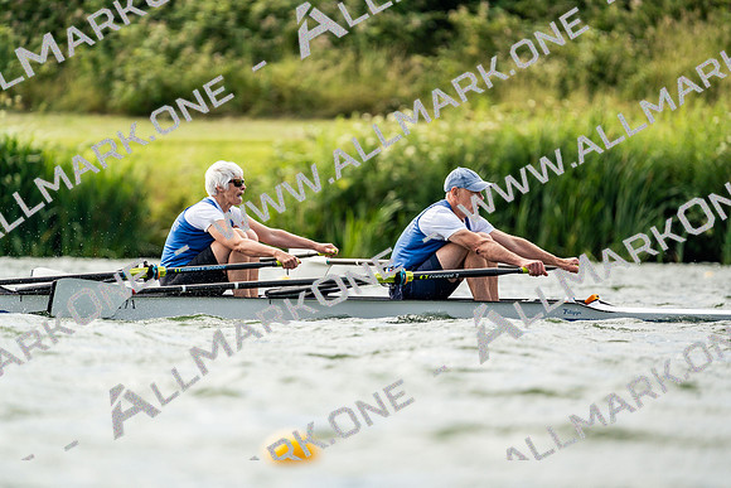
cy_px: 244
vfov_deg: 2.3
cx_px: 366
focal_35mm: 600
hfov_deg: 3.4
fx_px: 12186
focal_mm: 600
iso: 500
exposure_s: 1/2000
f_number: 6.3
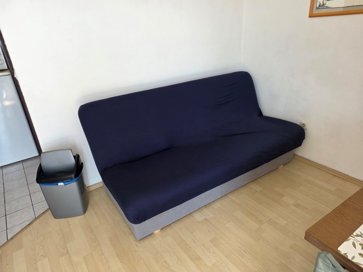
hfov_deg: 73.9
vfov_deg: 58.9
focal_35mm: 23
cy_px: 136
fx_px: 241
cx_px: 182
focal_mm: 6.25
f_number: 1.7
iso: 80
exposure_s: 1/180
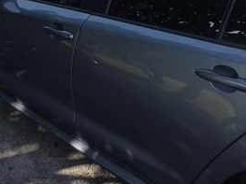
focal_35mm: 56
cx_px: 21
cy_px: -38
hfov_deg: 32.5
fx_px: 398
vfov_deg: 23.7
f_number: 1.7
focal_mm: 6.3
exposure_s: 1/242
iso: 12
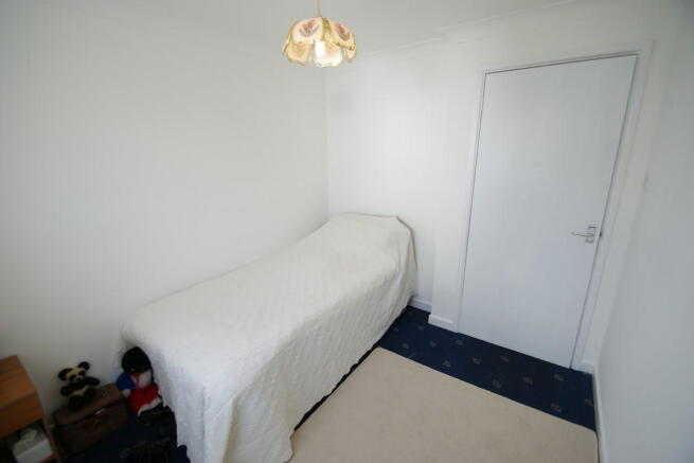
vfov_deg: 77.4
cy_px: 232
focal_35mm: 15
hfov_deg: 100.4
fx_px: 289
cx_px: 347
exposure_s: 1/30
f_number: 3.5
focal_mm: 10
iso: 100
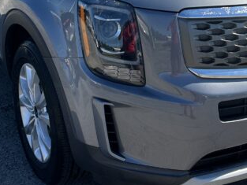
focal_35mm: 85
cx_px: 146
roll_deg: -4.2
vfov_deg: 17.1
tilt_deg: -12.0
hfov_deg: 23.0
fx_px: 607
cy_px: 19
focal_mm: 5.7
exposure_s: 1/2123
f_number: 1.5
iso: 50
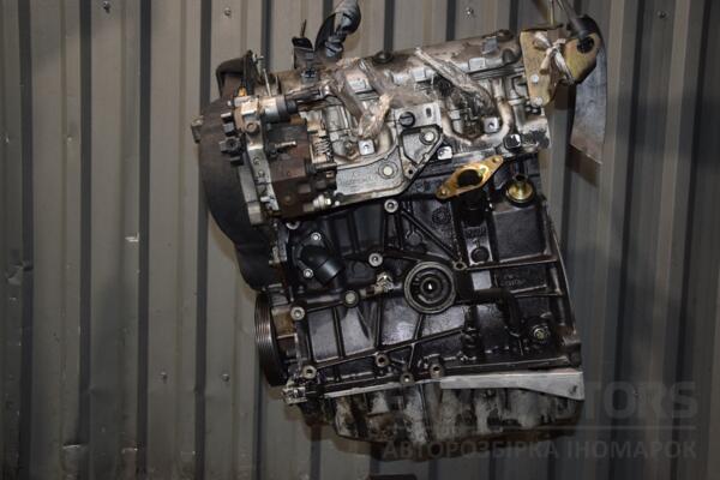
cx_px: 360
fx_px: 750
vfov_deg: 35.5
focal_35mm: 38
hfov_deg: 51.3
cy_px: 240
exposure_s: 1/60
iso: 800
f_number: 5
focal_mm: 25
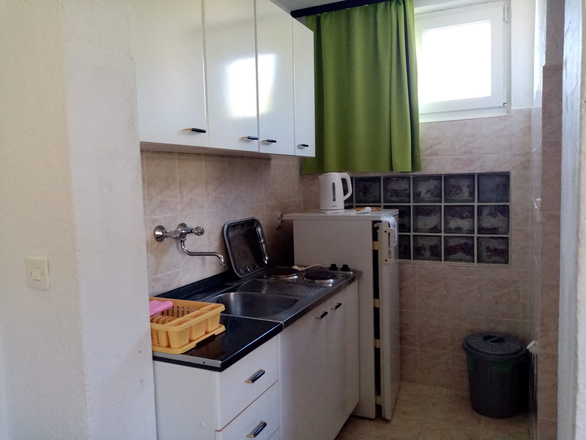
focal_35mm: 26
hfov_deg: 67.3
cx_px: 293
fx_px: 440
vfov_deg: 53.1
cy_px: 220
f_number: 1.8
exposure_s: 1/33.3
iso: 367
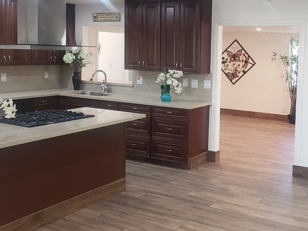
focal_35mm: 43
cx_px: 215
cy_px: 74
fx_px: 383
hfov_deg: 43.0
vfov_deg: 33.2
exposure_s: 1/60
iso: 320
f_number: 2.4
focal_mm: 4.3
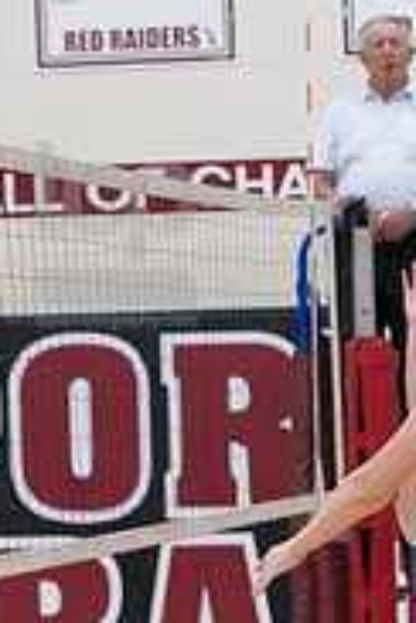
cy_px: 599
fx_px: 3830
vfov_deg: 9.3
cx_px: 491
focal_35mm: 221
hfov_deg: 6.2
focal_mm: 90
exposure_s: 1/1000
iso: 6400
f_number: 4.5
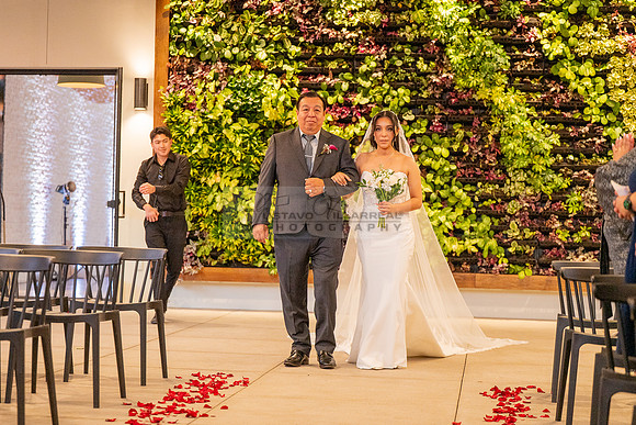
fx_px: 1447
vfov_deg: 16.7
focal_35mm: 82
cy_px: 249
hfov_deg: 24.8
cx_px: 264
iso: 1600
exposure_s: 1/320
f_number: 2.8
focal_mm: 70
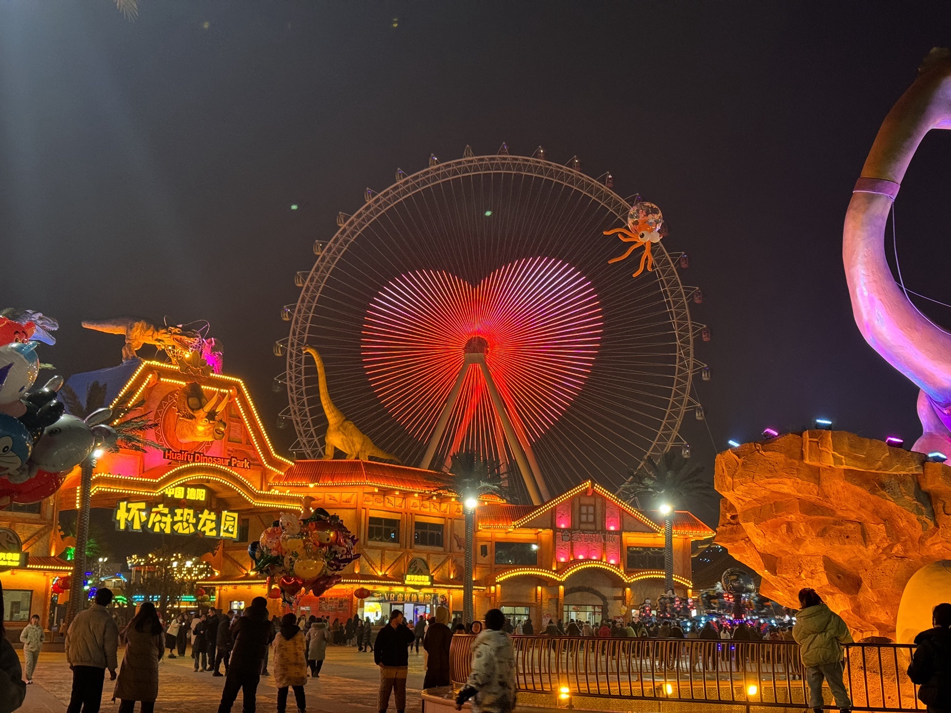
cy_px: 356
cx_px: 476
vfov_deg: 30.3
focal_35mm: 48
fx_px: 1319
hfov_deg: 39.7
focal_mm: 6.86
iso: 200
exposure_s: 1/50
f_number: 1.78
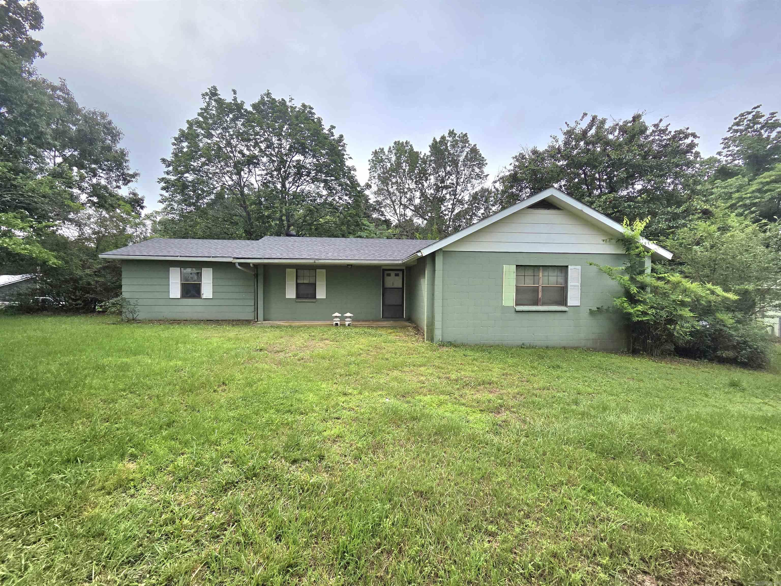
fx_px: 293
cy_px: 293
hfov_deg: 106.2
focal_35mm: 13
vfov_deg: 89.9
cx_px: 390
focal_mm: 2.2
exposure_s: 1/1667
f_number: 2.2
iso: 50
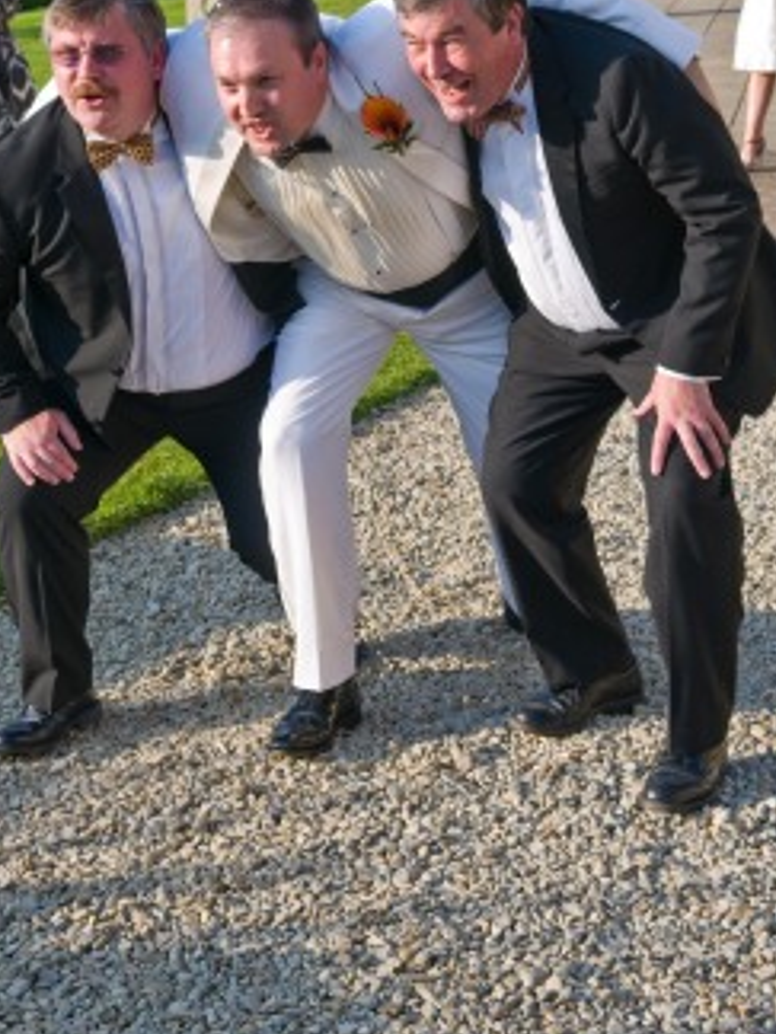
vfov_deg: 24.2
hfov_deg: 18.5
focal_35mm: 80
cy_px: 243
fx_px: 2384
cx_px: 319
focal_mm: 35
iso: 200
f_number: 6.3
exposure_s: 1/250
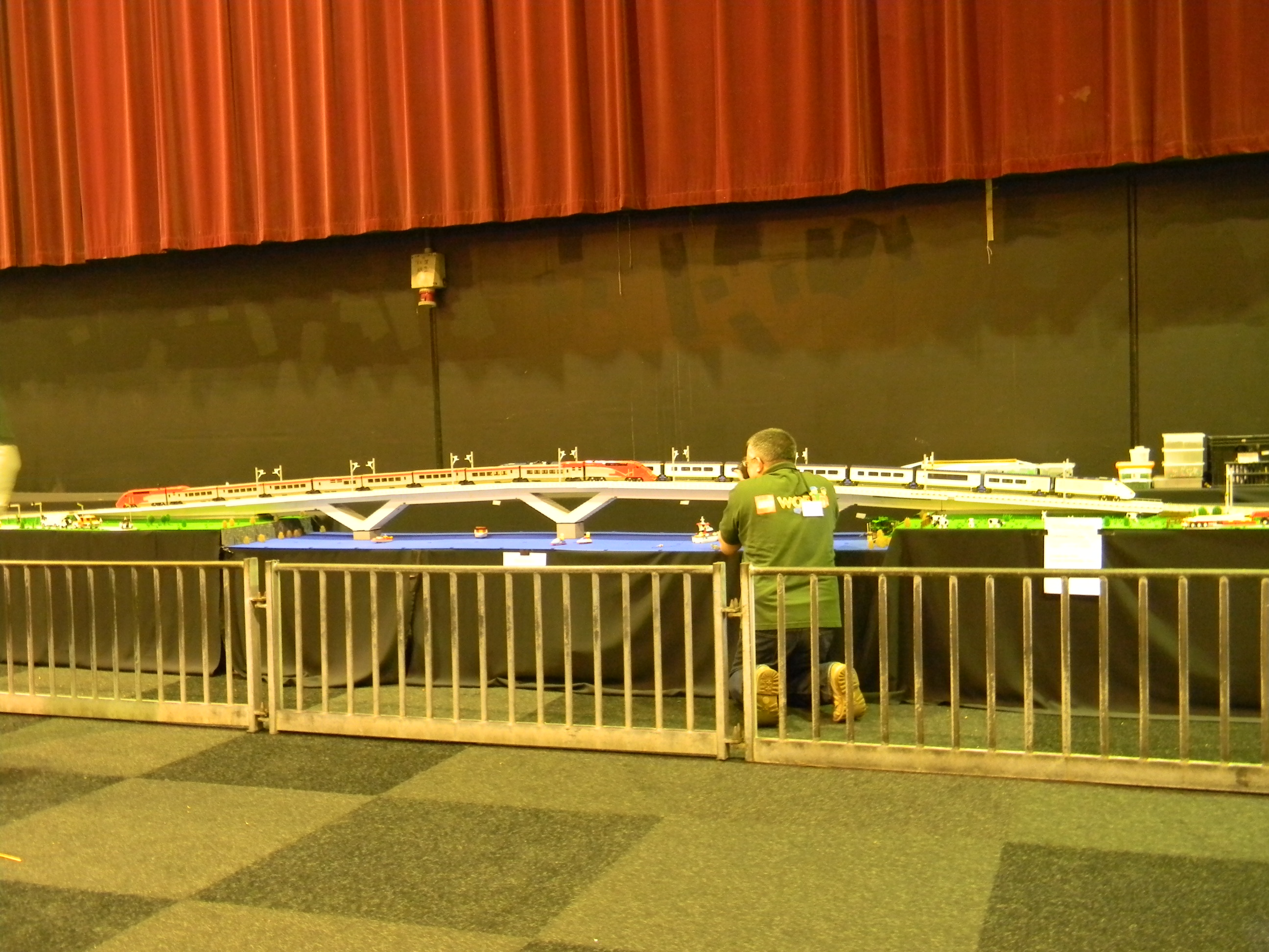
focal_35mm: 36
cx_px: 634
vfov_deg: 39.7
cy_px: 476
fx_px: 1320
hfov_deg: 51.4
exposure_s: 1/1.9
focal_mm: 6.4
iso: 400
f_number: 3.7
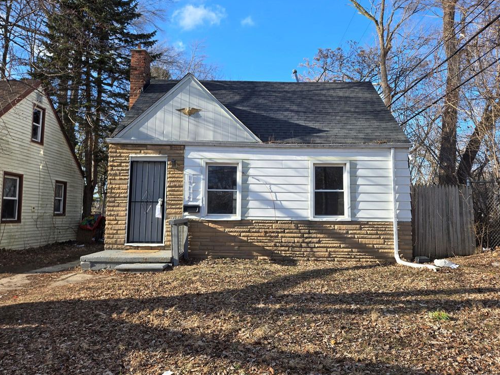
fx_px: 347
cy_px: 188
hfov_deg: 71.6
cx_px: 256
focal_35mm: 24
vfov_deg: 56.8
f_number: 1.8
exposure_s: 1/599
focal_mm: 5.4
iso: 25
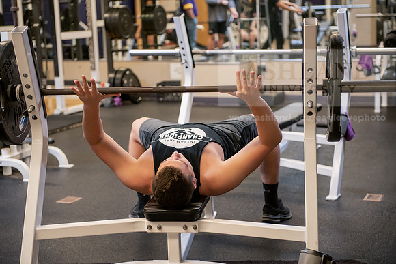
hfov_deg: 28.8
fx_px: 770
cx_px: 198
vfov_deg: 19.5
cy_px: 132
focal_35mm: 70
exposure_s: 1/200
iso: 1000
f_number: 3.2
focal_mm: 70
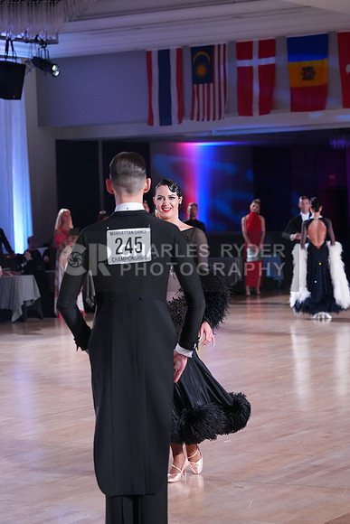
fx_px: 1530
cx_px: 175
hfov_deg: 13.0
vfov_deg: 19.5
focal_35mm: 105
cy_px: 262
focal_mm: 105
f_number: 4.5
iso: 4000
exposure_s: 1/250
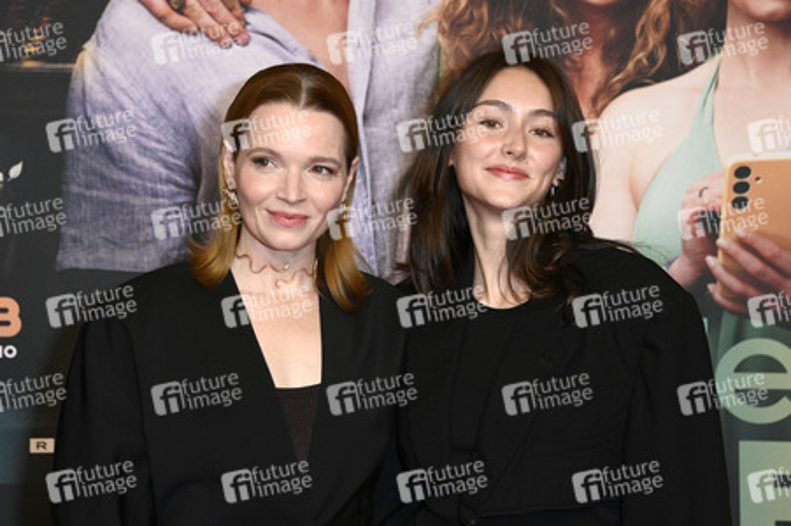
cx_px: 396
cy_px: 263
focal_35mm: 92
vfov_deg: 14.8
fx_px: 2020
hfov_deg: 22.2
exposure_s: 1/250
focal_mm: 92
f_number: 5.6
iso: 1250
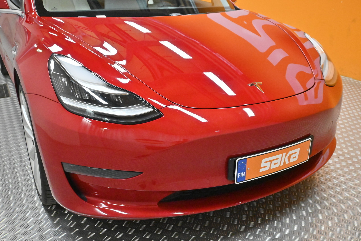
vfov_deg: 39.1
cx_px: 180
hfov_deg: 56.1
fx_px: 338
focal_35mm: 34
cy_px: 120
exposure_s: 1/200
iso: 5000
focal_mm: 22.5
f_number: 7.1
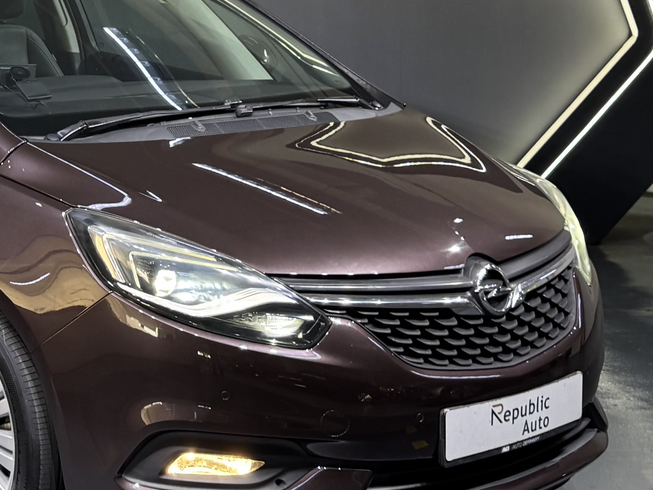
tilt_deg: -2.0
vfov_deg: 17.8
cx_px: -11
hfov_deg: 23.3
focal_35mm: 80
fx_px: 1509
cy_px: -42
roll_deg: -0.1
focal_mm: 6.76
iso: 200
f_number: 1.78
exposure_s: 1/101
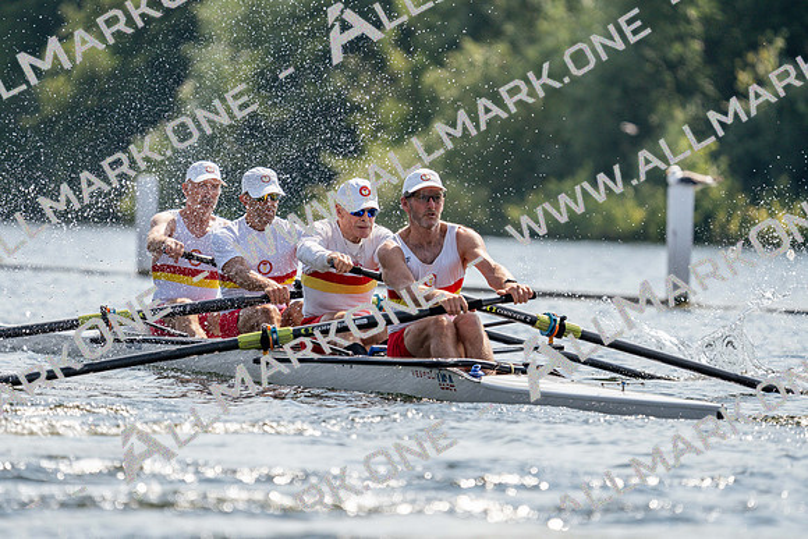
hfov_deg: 4.9
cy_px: 270
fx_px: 9473
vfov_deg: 3.3
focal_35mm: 422
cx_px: 404
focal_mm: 422
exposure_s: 1/1600
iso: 200
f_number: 6.3
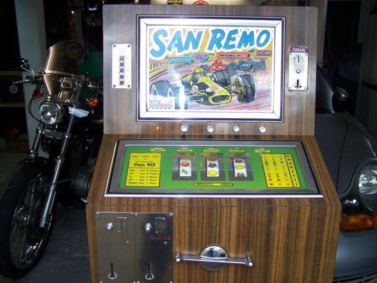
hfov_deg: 49.0
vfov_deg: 37.7
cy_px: 142
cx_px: 188
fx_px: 414
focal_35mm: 38
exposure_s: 1/60
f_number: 2.8
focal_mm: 6.3
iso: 80
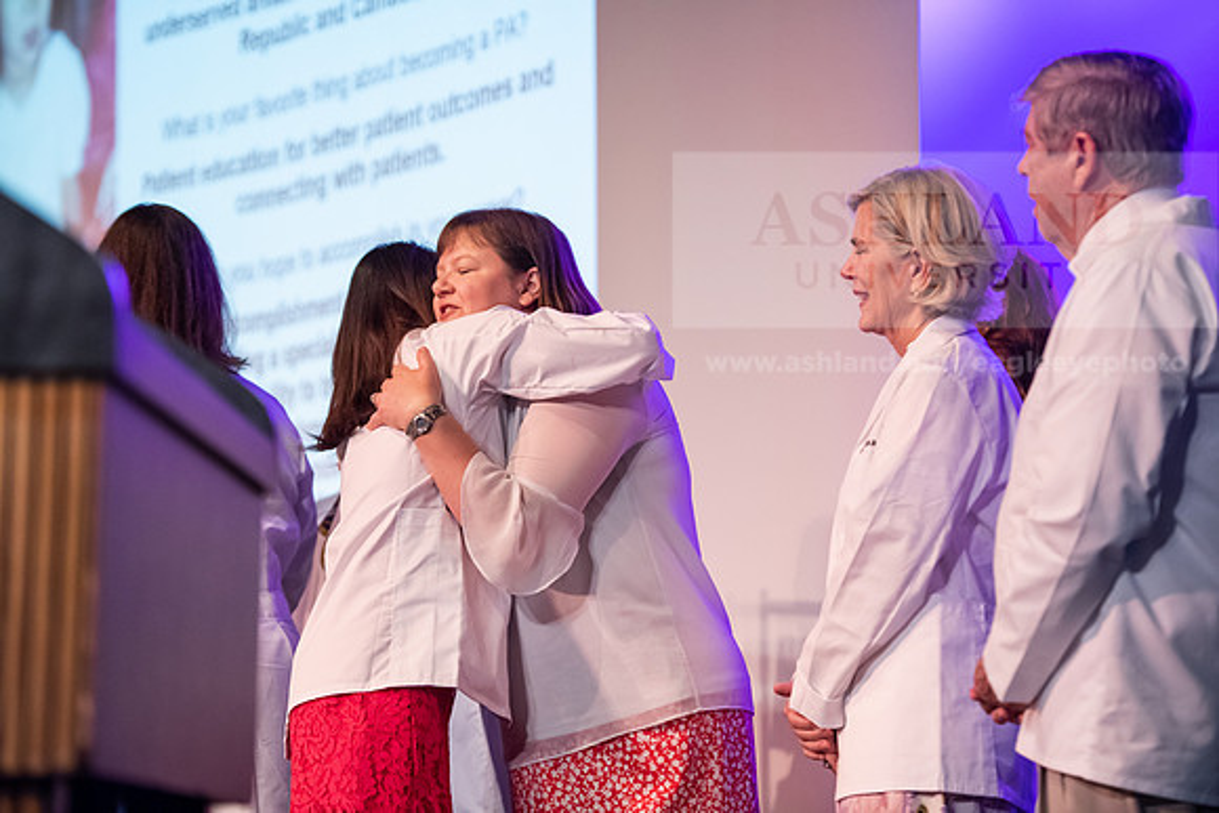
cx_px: 610
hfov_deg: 18.3
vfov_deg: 12.2
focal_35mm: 112
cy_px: 406
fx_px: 3793
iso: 4000
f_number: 3.2
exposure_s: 1/200
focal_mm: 112
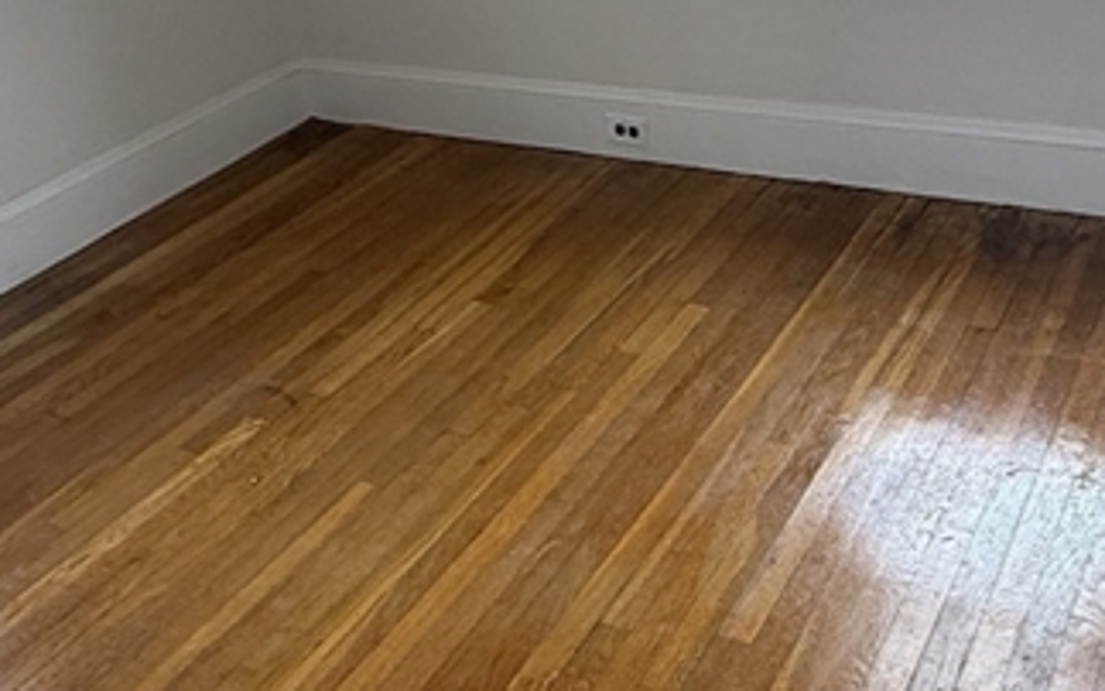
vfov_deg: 26.7
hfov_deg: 42.5
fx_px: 1416
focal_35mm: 47
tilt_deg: -21.1
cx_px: 653
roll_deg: +6.2
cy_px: 103
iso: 125
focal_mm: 2.22
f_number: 2.2
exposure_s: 1/99
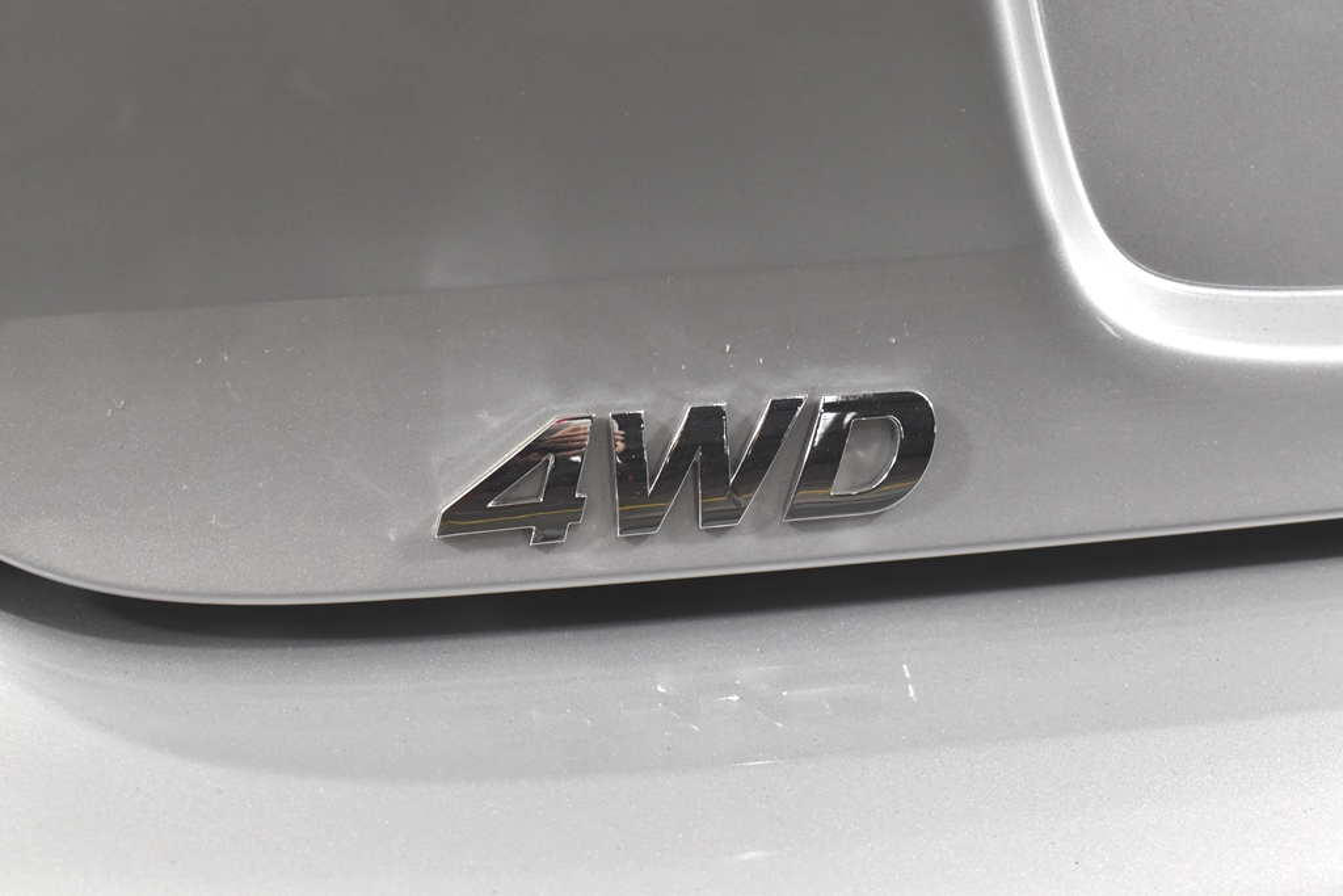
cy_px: 448
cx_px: 672
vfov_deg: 18.9
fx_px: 2686
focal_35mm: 72
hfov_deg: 28.1
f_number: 7.1
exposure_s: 1/200
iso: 1600
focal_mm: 48
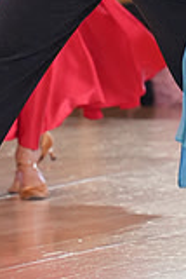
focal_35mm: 694
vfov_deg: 3.0
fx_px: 5366
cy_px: -103
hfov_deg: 2.0
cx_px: 262
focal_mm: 128
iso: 2500
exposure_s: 1/500
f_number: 4
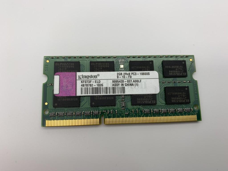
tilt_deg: -78.0
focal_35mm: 26
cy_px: 86
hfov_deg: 67.3
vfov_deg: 53.1
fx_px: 171
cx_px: 114
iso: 25
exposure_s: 1/202
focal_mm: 4.25
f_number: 1.8
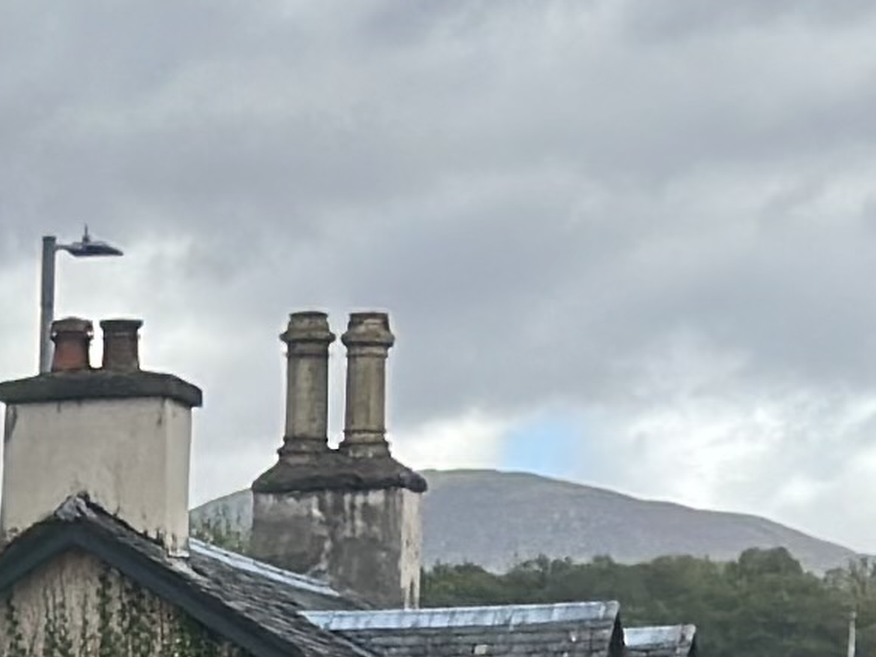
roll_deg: -0.5
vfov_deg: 4.4
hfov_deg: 5.7
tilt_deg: -1.1
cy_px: 1269
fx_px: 8378
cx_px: -1373
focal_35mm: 331
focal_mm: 6.86
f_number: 1.78
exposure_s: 1/1590
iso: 80
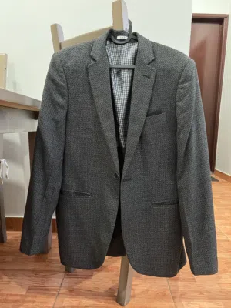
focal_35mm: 26
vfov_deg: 67.3
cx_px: 116
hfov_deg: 53.1
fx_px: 231
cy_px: 154
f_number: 1.5
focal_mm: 5.7
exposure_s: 1/33
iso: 500
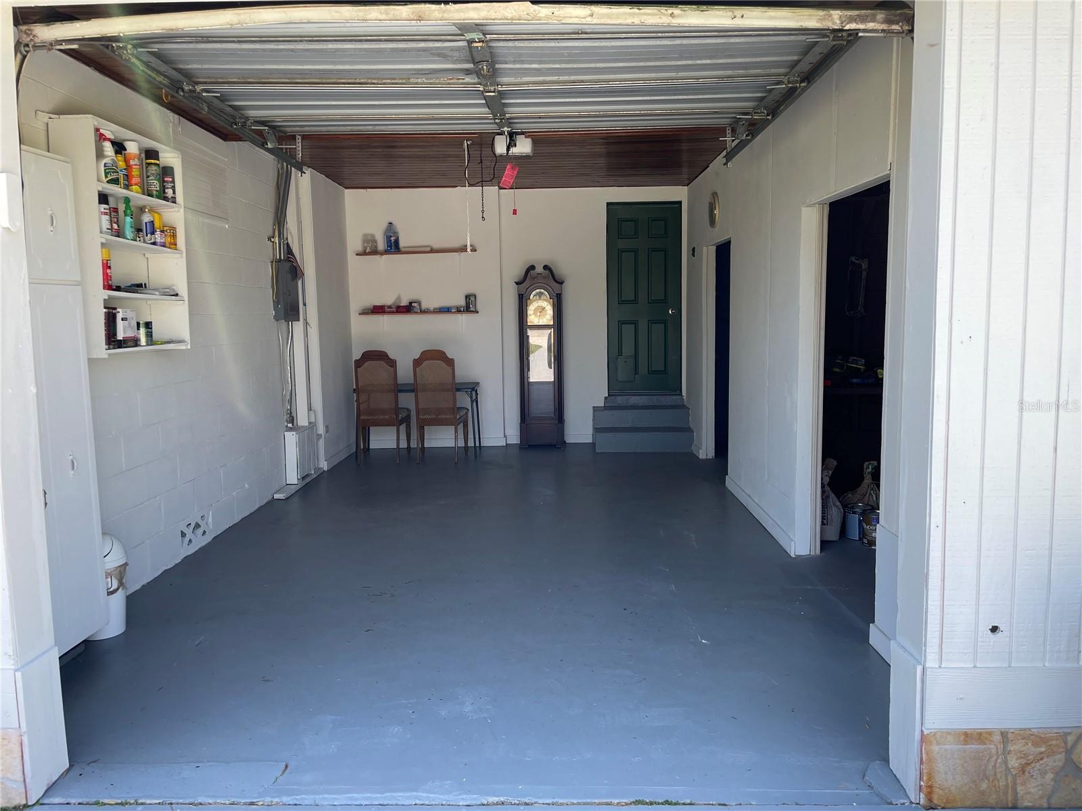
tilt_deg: -6.1
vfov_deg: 53.1
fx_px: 813
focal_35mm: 26
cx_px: 541
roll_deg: +1.0
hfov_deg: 67.3
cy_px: 406
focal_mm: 4.2
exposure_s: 1/209
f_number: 1.6
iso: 32
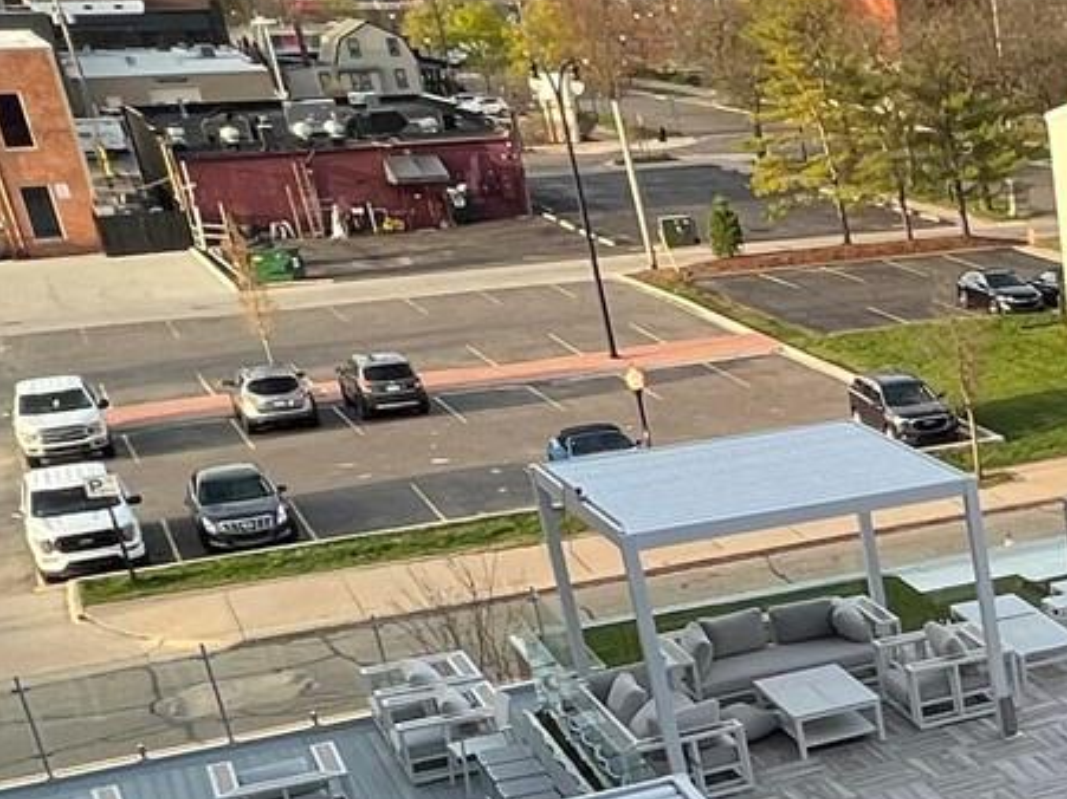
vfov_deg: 23.4
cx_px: 1545
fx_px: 1818
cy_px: 870
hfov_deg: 25.6
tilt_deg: -26.5
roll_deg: +1.0
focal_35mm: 59
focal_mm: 1.57
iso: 32
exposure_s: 1/256
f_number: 1.8
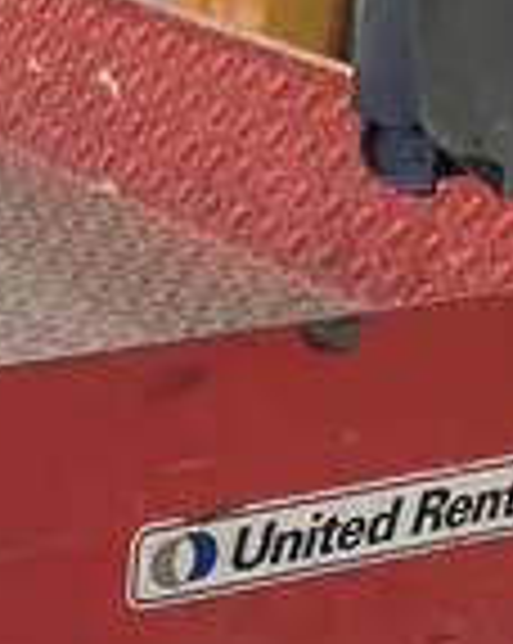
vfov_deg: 13.8
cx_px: -202
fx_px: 2663
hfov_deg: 10.7
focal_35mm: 140
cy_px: 304
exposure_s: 1/121
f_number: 1.8
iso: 80
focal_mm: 3.99
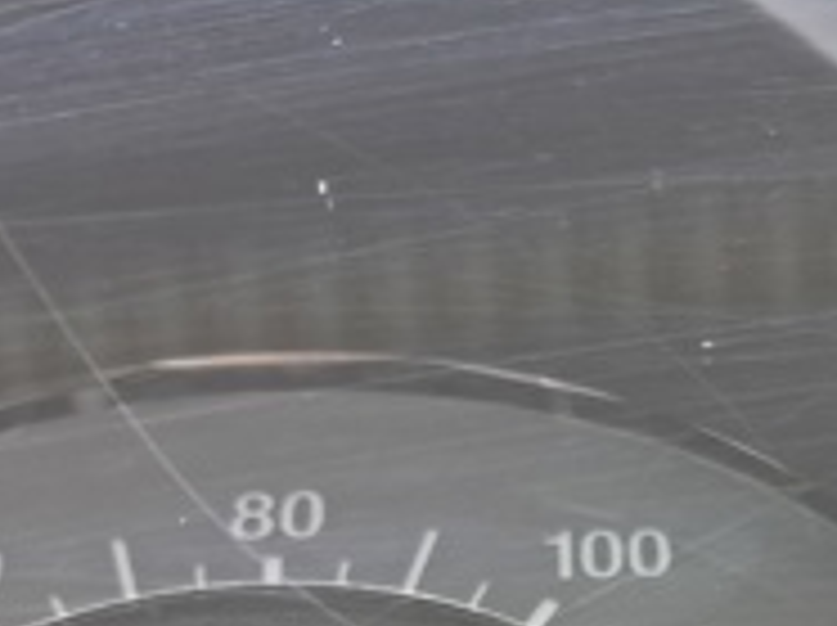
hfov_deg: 20.4
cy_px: 993
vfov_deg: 14.6
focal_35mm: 93
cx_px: 860
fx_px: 2246
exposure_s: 1/50
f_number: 1.8
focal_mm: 4
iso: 160
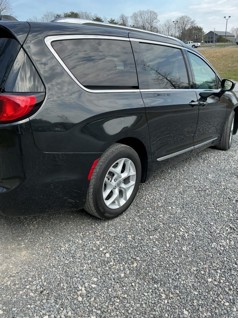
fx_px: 266
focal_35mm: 29
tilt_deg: -20.5
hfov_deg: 48.2
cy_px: 159
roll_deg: +0.1
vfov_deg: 61.7
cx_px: 119
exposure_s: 1/606
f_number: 1.8
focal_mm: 3
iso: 25
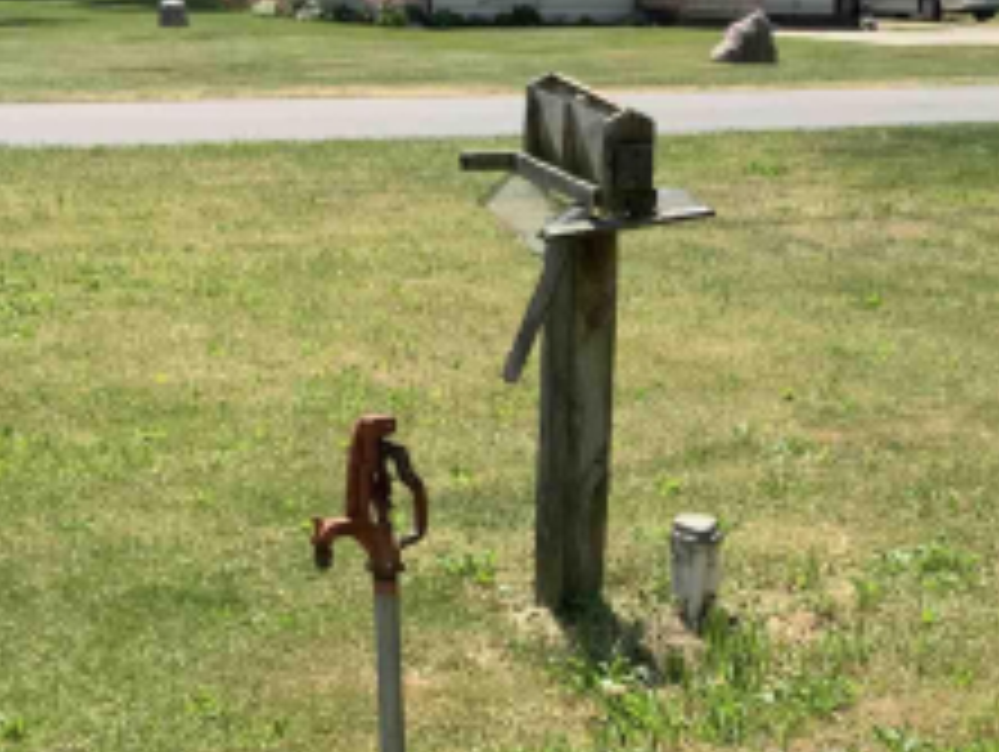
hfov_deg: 22.3
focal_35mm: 87
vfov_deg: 16.8
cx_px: 731
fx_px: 2513
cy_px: 653
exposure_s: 1/1221
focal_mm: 3
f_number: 1.8
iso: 16
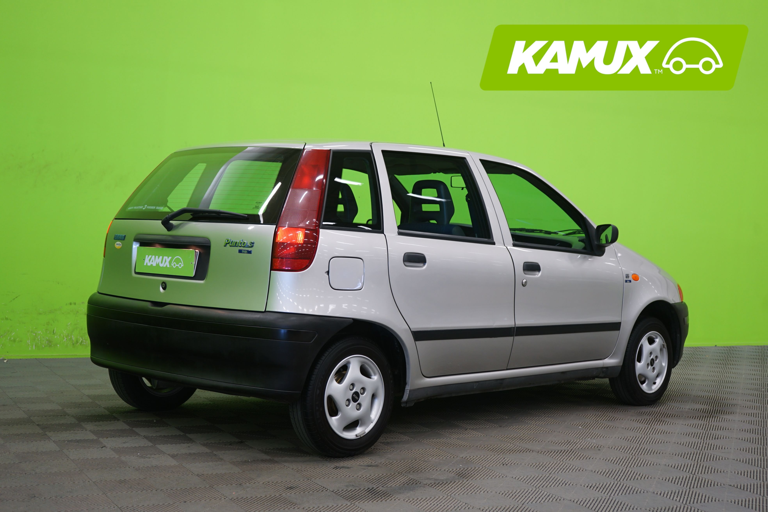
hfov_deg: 38.9
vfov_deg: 26.5
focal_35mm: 51
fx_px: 1088
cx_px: 384
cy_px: 256
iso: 400
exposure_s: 1/8
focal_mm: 51
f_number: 5
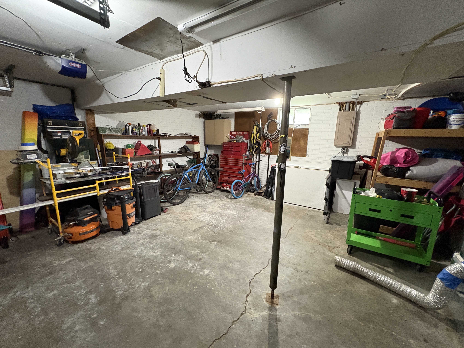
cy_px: 174
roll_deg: -1.3
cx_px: 232
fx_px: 188
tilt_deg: -10.9
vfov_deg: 85.7
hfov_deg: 102.1
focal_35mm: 14
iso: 800
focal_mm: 2.22
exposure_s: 1/60
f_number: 2.2
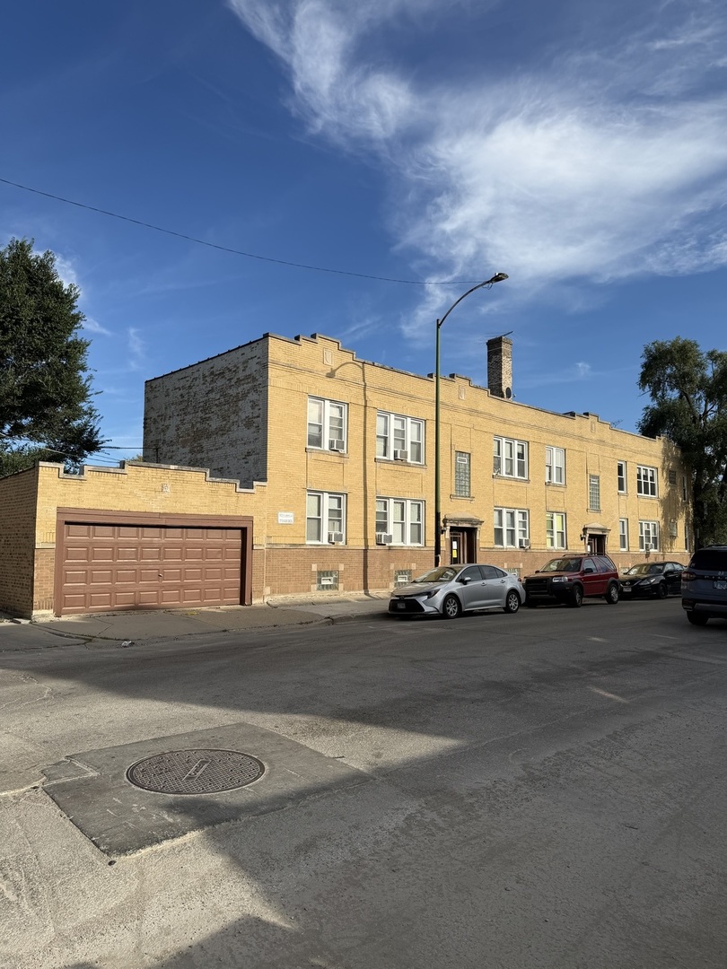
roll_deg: +0.5
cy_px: 484
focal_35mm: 24
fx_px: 672
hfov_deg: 56.8
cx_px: 364
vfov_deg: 71.6
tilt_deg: +7.0
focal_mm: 6.76
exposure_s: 1/4673
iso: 80
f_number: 1.78
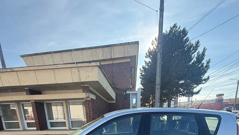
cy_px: 149
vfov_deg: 42.2
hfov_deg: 83.8
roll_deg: +1.3
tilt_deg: -18.8
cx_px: 123
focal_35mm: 21
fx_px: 133
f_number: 2.2
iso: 64
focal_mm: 2.22
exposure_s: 1/545
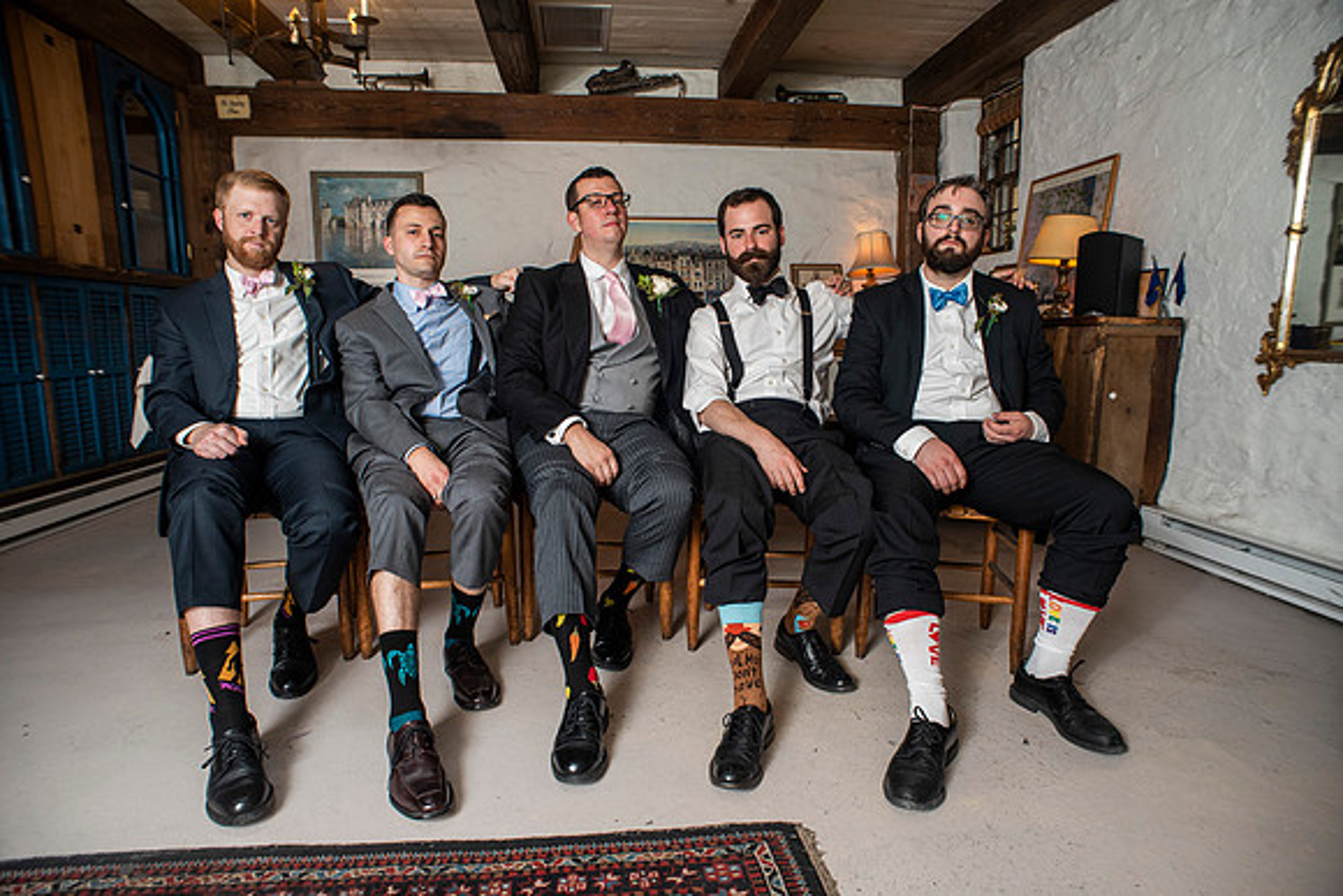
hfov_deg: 84.0
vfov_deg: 62.0
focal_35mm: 20
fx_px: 746
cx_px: 672
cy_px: 448
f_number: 4
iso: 640
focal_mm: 20
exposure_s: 1/80
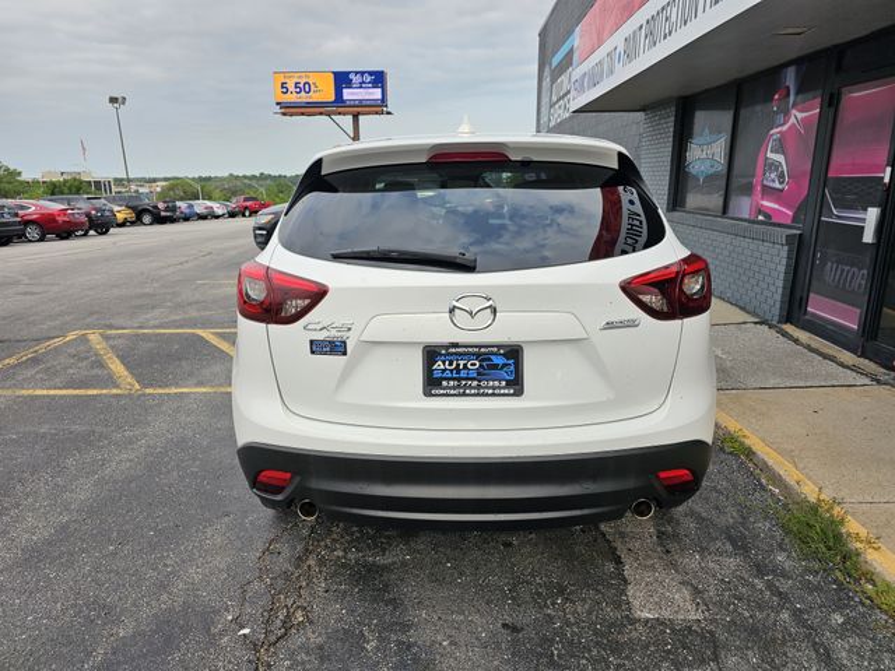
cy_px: 336
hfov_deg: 73.9
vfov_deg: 58.9
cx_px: 448
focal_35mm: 23
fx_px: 595
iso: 10
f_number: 1.7
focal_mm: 6.3
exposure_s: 1/353
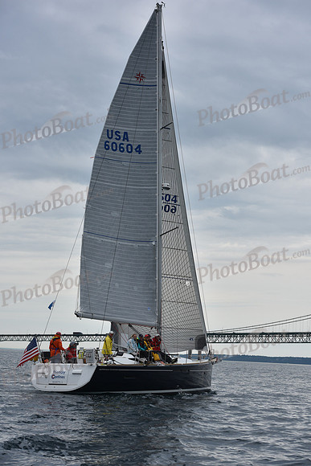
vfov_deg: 28.8
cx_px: 156
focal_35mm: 70
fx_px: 906
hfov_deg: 19.5
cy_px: 233
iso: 250
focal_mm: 70
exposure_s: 1/800
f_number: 6.3
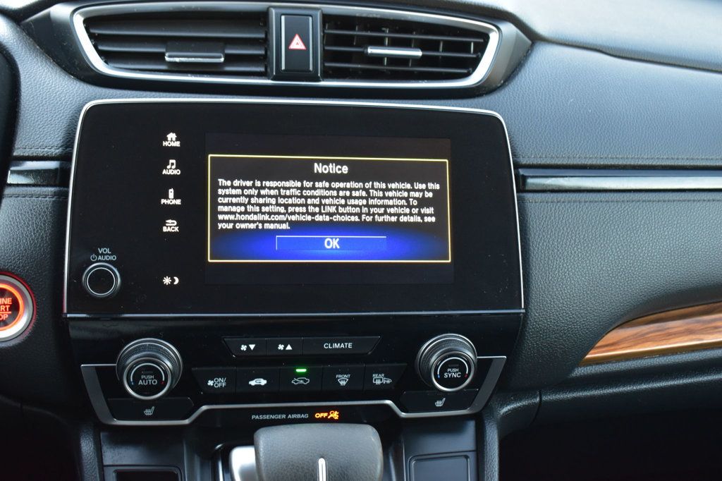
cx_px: 361
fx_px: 932
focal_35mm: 46
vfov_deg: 28.9
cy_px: 240
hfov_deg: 42.3
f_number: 6.3
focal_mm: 31
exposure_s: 1/15
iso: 1000
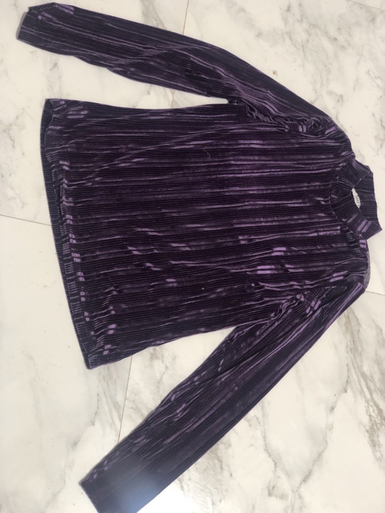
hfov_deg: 28.0
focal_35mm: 52
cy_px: 256
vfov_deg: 36.8
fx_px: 771
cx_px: 192
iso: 100
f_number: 2.4
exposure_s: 1/33
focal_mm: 6
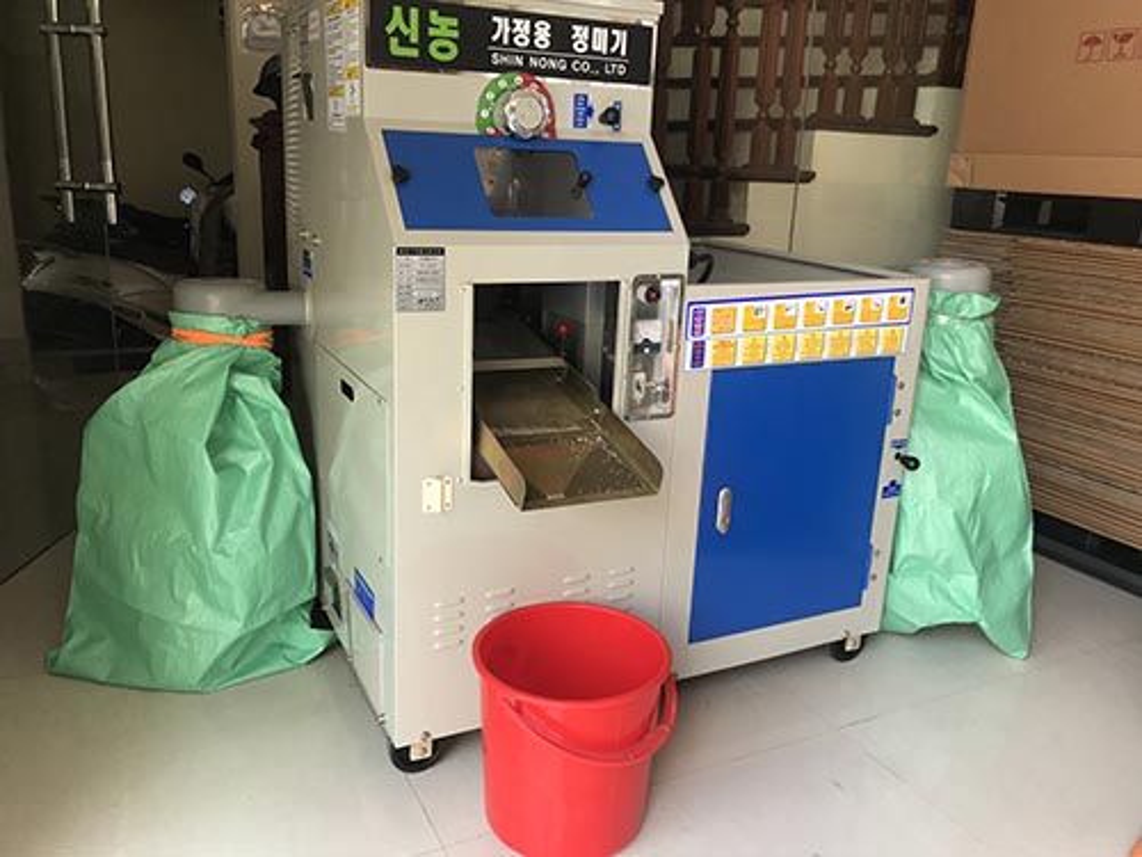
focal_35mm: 28
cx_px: 571
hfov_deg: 63.4
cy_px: 428
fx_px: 924
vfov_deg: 49.7
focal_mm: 3.99
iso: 40
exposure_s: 1/100
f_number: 1.8
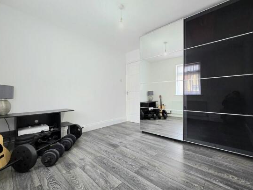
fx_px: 102
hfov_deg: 102.0
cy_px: 95
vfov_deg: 85.7
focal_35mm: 14
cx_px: 130
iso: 160
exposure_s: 1/50
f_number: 2.2
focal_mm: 2.2
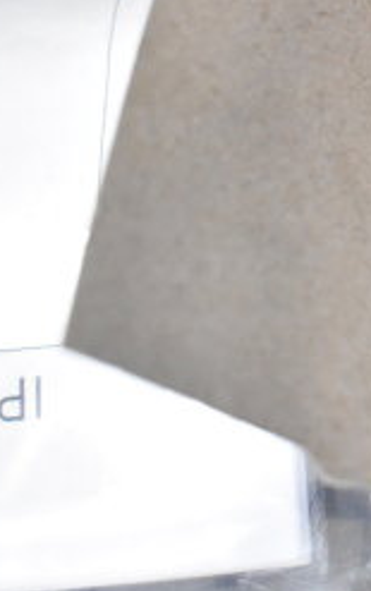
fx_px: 1339
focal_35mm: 83
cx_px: 694
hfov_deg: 13.8
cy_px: 154
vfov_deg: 24.6
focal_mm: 22
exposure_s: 1/40
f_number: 3.8
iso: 7200
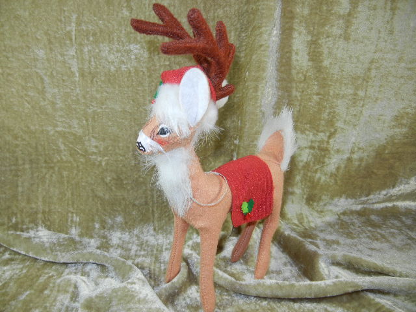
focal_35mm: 30
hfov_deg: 60.0
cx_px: 208
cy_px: 156
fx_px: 361
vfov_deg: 46.8
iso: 200
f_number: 3.5
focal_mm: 5.4
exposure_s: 1/30
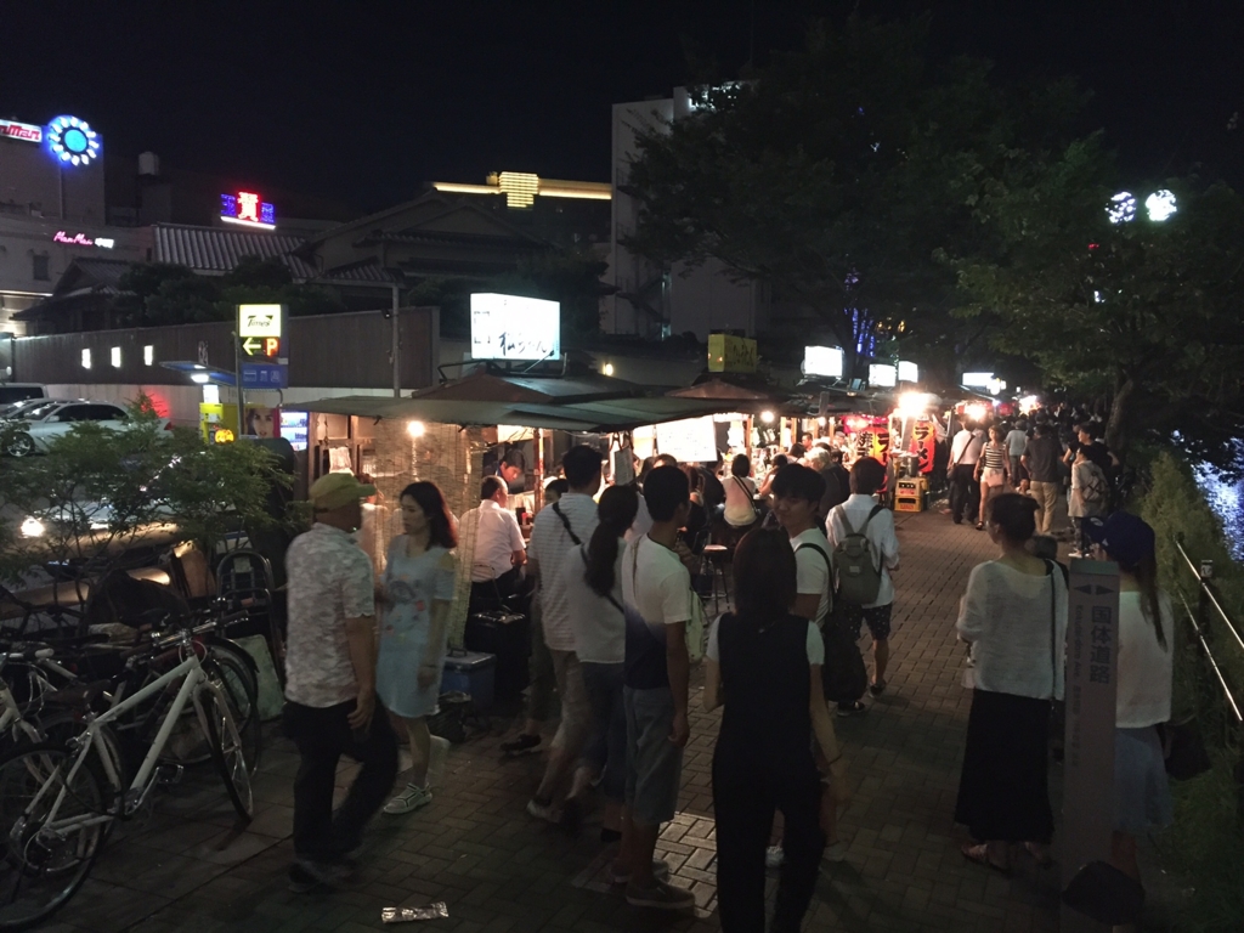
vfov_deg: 48.2
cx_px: 622
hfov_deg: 61.7
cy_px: 466
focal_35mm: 29
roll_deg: -1.8
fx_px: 1042
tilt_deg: -4.6
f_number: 2.2
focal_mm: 4.15
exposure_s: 1/15
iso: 250
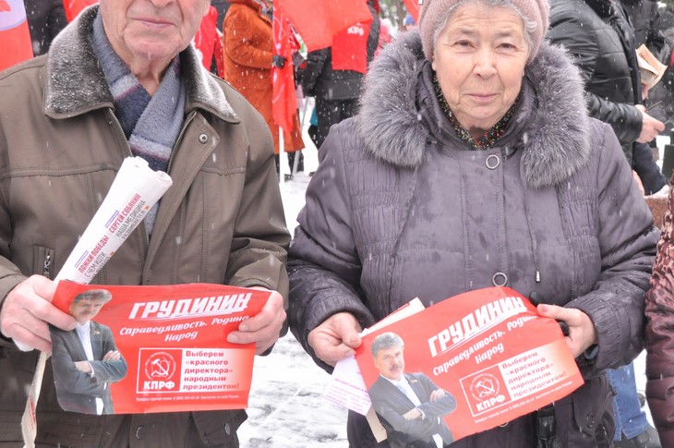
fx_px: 1421
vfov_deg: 17.9
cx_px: 452
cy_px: 203
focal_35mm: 76
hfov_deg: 26.5
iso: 1000
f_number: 6.3
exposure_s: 1/160
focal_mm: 32
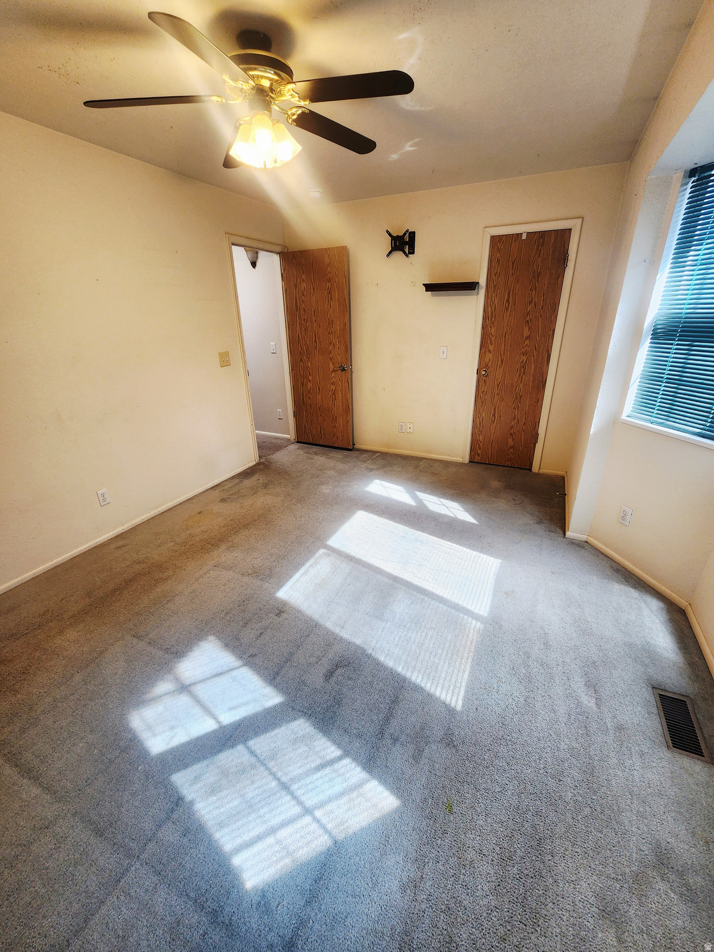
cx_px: 357
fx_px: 358
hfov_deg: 89.9
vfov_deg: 106.2
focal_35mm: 13
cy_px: 476
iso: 125
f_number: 2.2
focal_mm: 2.2
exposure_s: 1/60.2
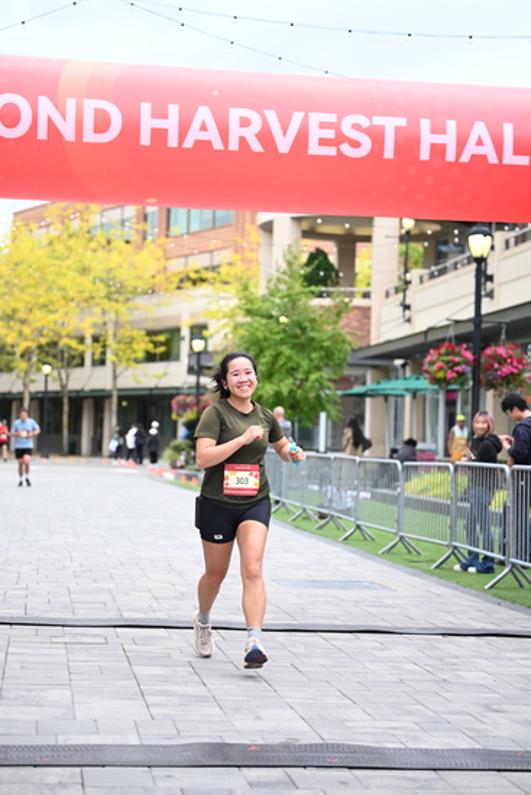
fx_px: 1548
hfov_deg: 19.5
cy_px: 398
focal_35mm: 70
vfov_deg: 28.8
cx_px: 266
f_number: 2.8
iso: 640
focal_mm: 70
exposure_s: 1/1600
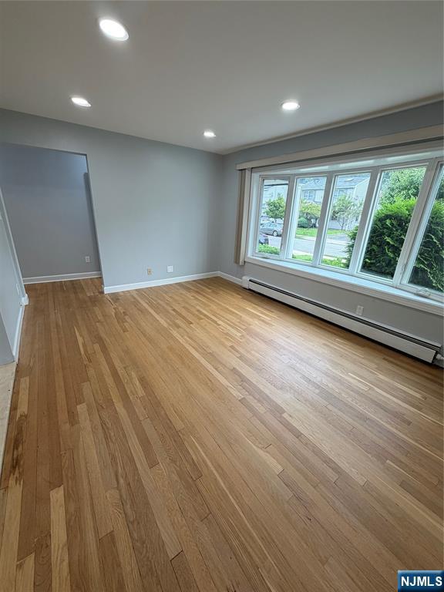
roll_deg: -2.9
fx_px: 239
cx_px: 222
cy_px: 296
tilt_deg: -19.1
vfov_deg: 102.1
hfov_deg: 85.7
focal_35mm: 14
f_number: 2.2
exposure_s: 1/120
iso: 100
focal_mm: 2.22
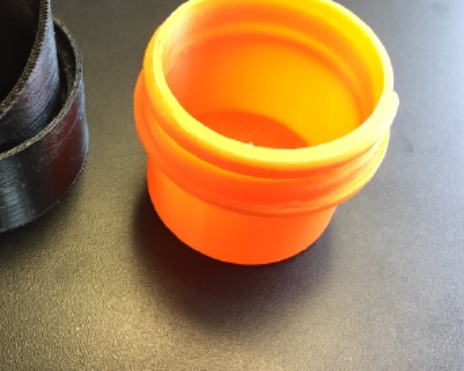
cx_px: 122
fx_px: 604
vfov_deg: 33.7
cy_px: 115
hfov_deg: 41.0
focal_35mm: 44
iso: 64
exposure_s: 1/30
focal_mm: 4.15
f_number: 2.2
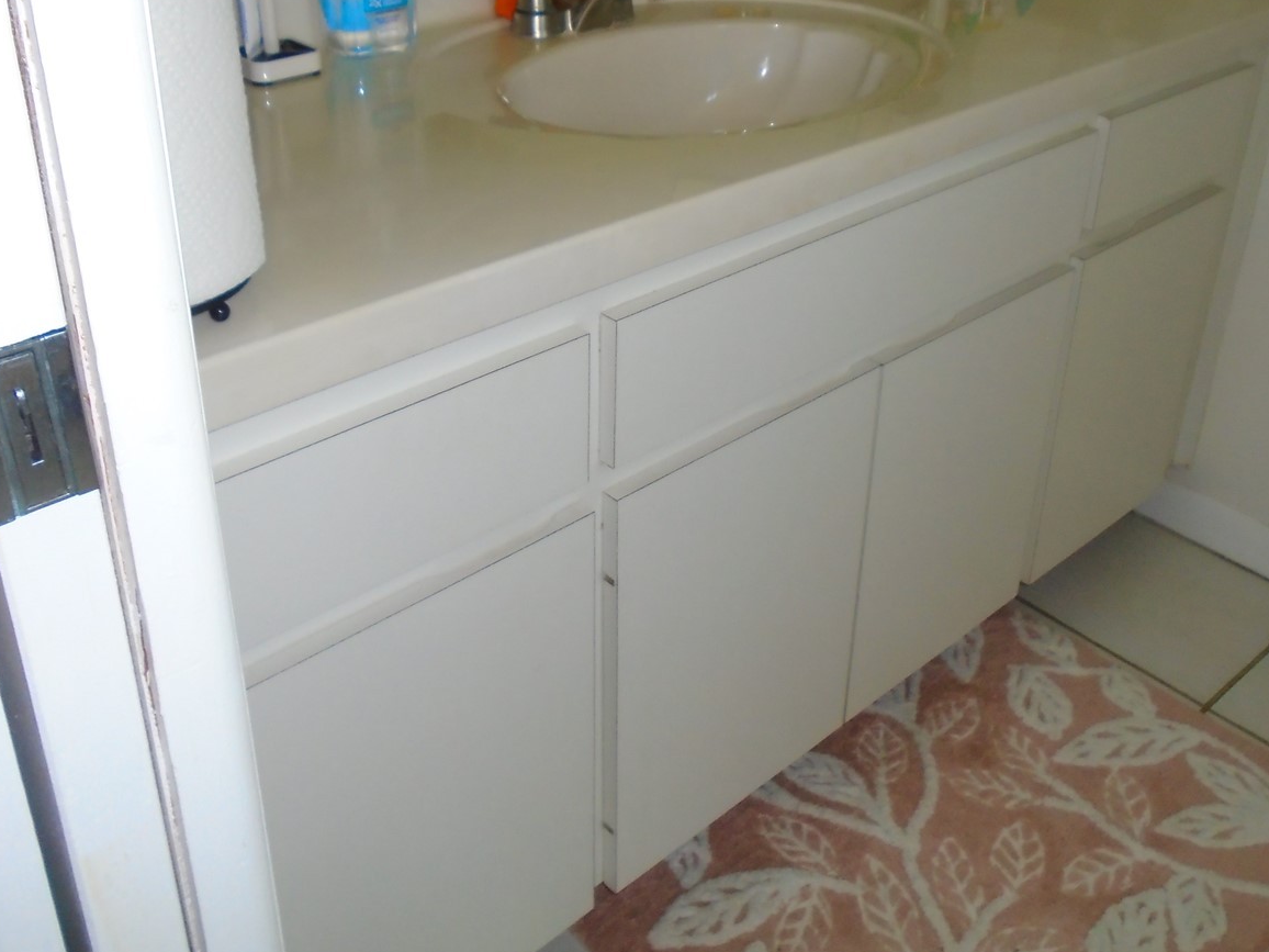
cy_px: 310
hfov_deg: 51.3
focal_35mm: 36
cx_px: 618
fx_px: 1320
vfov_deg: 39.1
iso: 200
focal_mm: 4.6
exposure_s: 1/30
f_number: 3.2
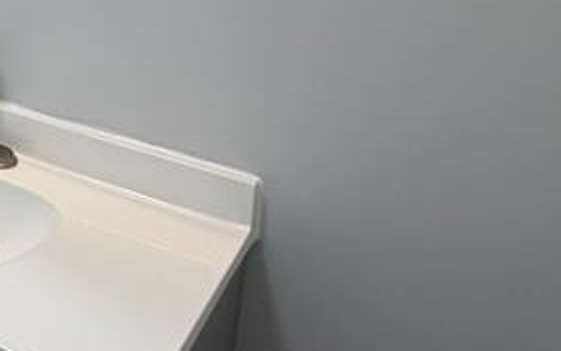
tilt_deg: -7.9
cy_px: -84
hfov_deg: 26.8
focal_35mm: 54
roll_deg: -1.1
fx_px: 826
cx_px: -280
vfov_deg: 22.0
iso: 125
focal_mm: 2.22
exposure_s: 1/120
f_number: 2.2
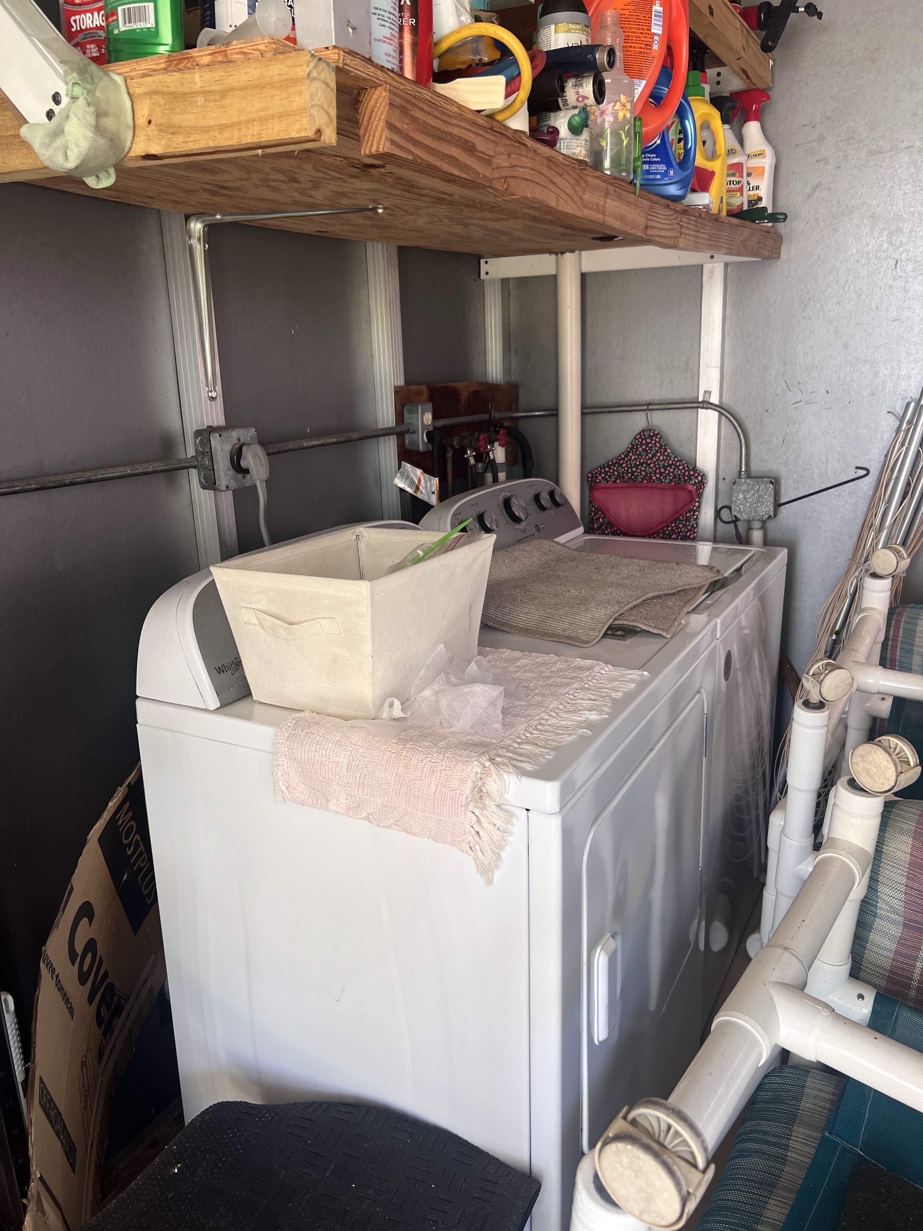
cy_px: 616
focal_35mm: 26
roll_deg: +2.1
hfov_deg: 53.1
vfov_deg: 67.3
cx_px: 462
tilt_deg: -15.7
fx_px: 924
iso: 100
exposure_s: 1/121
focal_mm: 5.7
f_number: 1.5
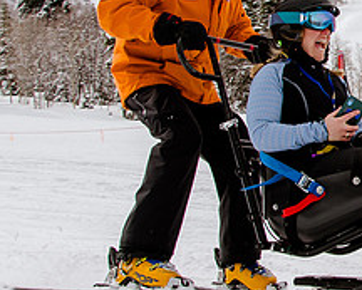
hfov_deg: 20.0
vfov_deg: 17.6
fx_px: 933
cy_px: 79
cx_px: 486
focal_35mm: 87
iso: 160
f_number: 10
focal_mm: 18
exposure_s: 1/640
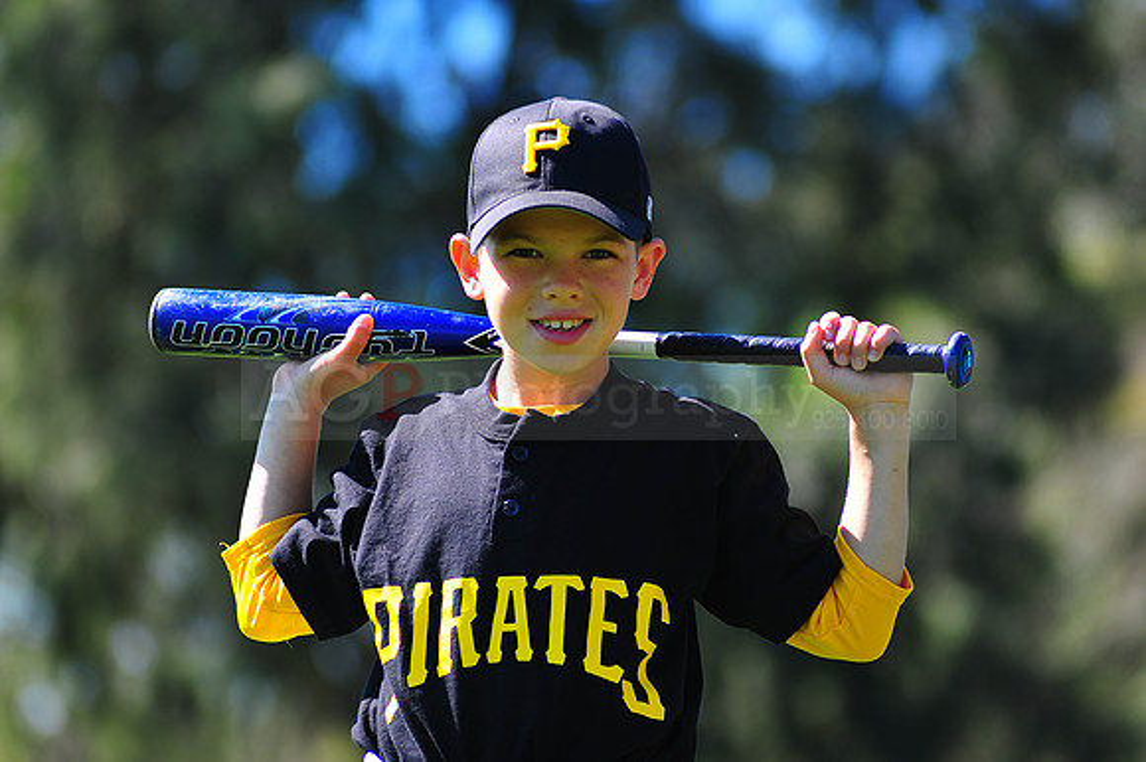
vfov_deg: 7.6
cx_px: 573
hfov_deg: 11.4
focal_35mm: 180
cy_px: 381
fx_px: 5727
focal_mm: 180
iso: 200
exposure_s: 1/640
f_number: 4
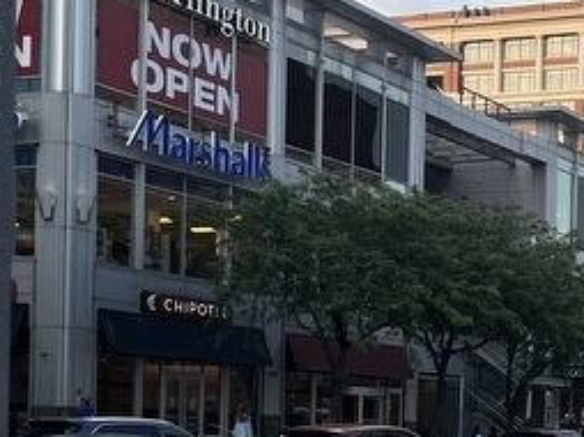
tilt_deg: +1.3
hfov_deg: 21.9
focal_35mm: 82
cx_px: 724
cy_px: 462
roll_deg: -2.2
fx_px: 1382
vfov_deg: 17.4
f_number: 1.6
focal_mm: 5.1
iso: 50
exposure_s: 1/574
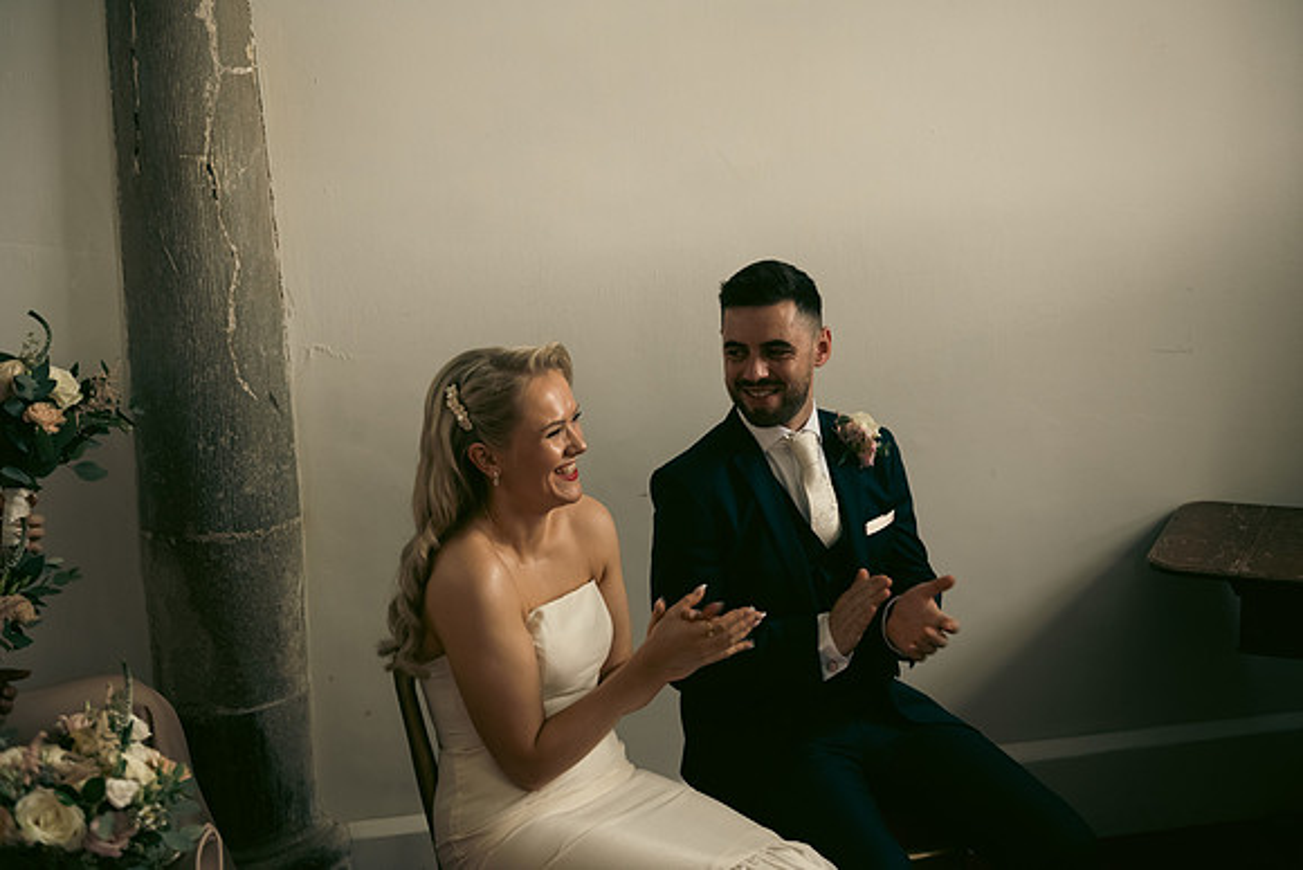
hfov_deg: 44.5
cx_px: 652
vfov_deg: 30.5
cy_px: 435
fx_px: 1593
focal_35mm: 44
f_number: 3.5
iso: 800
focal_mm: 44
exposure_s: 1/160
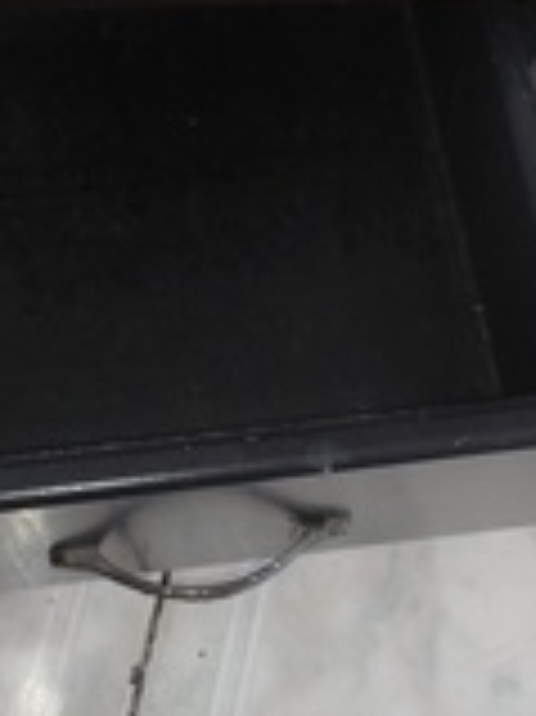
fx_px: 1364
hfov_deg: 22.1
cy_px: 119
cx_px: 182
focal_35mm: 66
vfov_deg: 28.6
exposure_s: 1/100
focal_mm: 5.56
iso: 158
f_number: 1.88
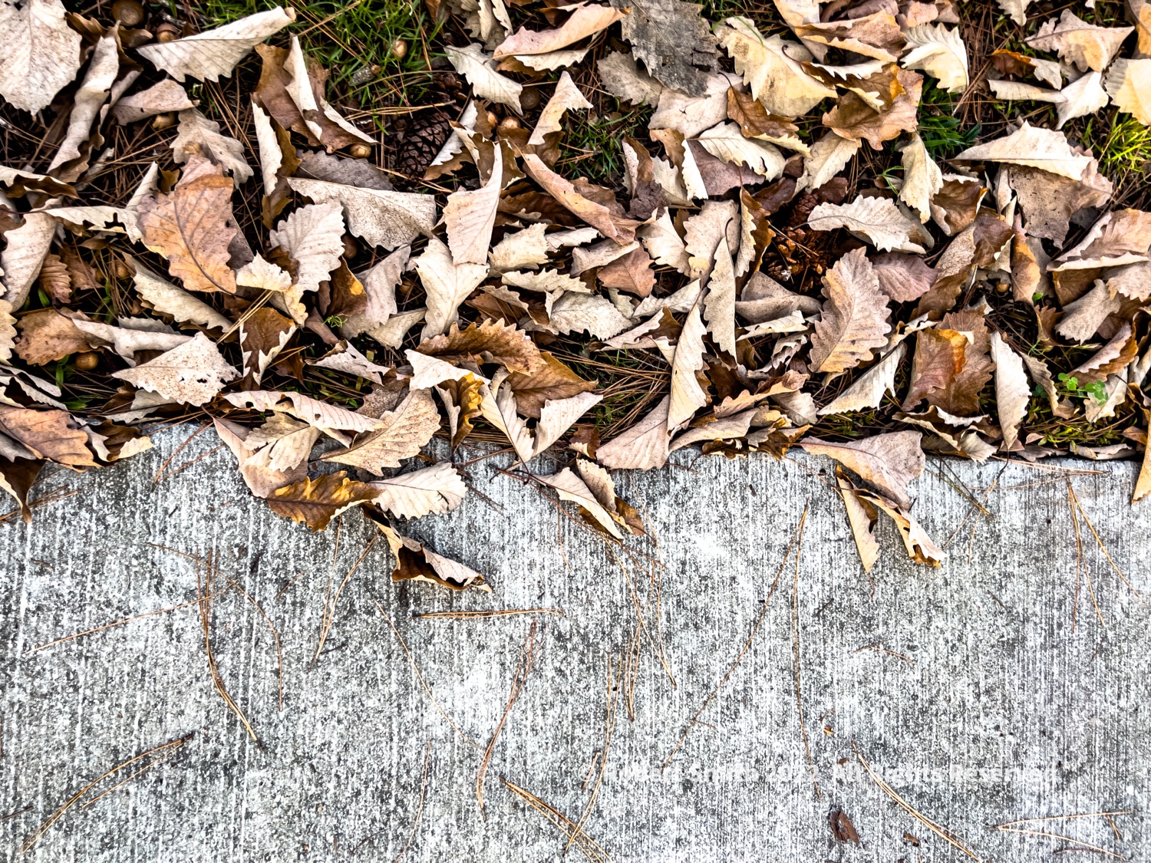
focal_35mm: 26
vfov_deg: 53.1
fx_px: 865
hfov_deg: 67.3
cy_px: 432
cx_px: 576
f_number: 1.5
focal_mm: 5.7
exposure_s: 1/120
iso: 64
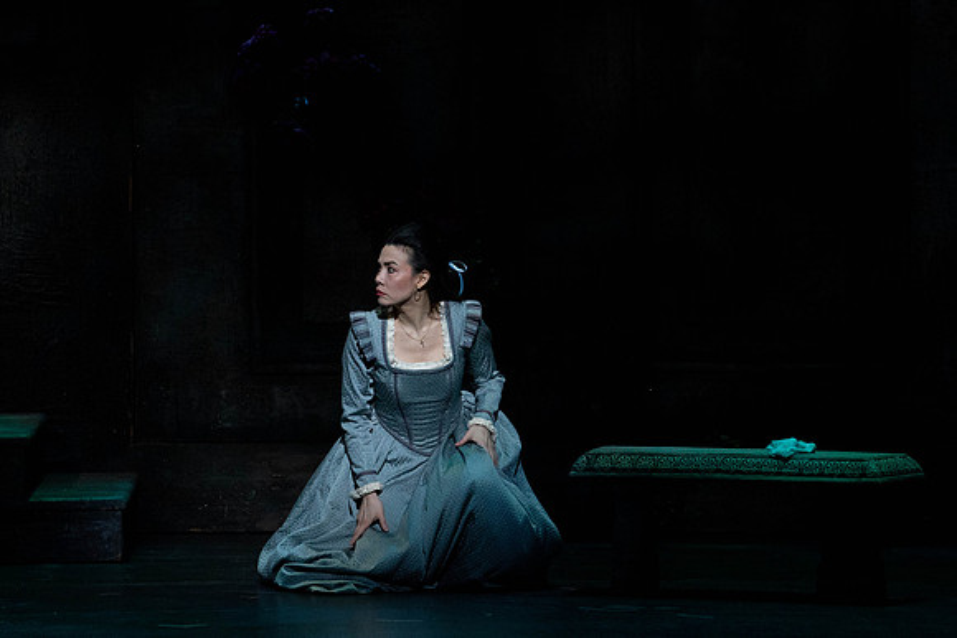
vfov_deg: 4.7
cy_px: 216
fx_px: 7698
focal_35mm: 290
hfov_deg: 7.1
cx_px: 355
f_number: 6.3
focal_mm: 200
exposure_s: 1/250
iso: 5000
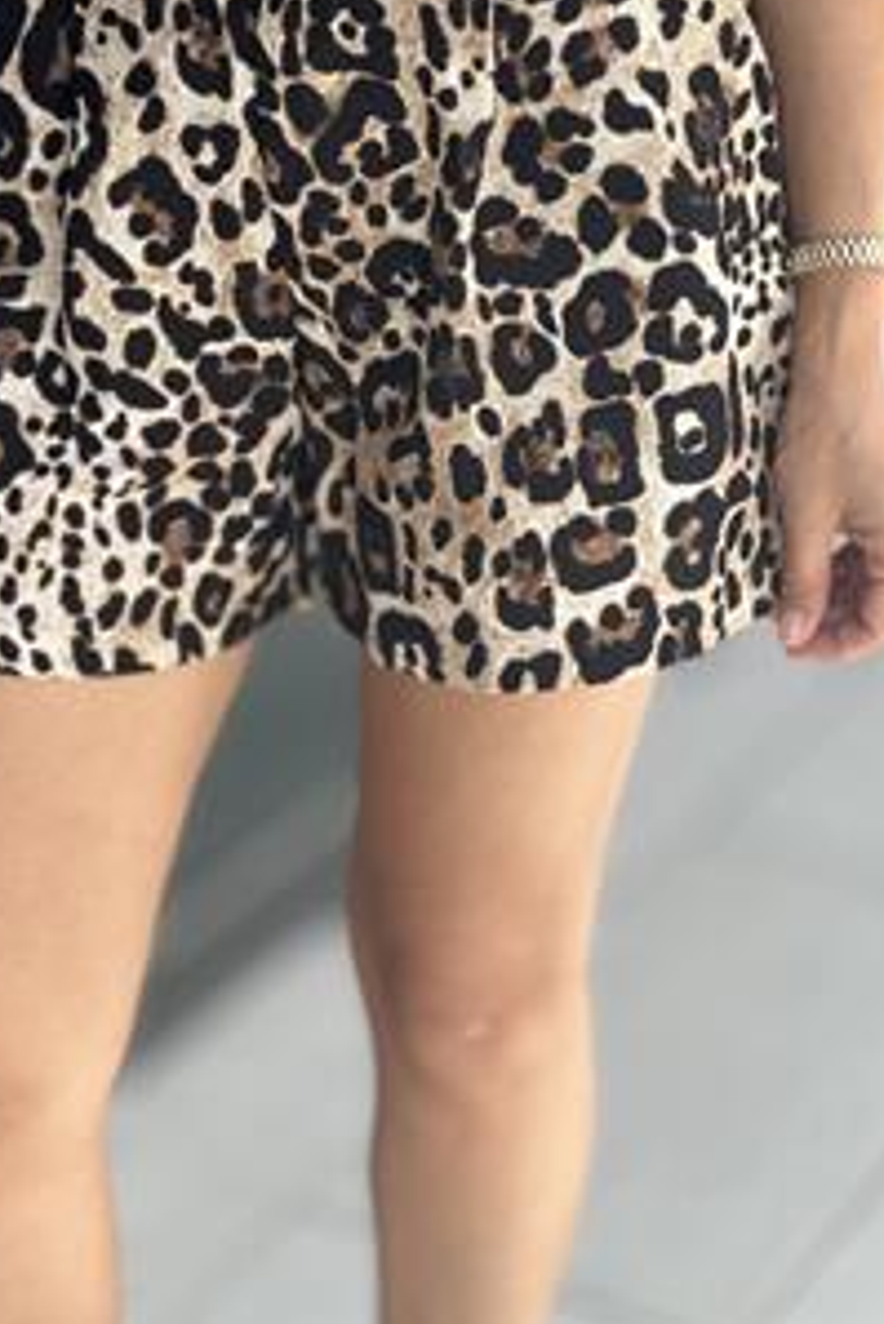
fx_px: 4083
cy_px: 491
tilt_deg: -22.8
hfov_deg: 12.3
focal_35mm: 111
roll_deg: +0.0
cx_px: 267
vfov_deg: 18.4
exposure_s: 1/139
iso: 25
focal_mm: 9
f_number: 2.8
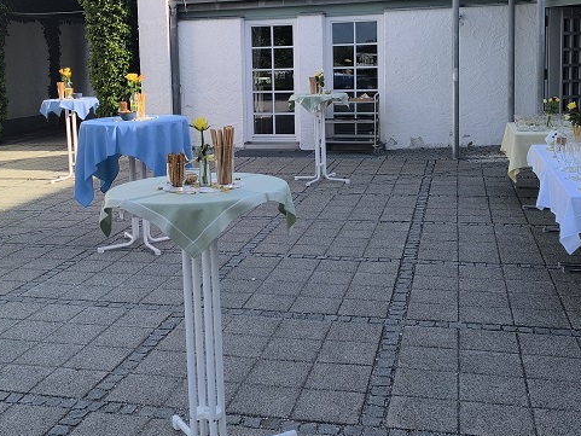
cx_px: 239
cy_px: 125
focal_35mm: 43
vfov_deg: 33.1
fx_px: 722
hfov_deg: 43.7
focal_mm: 6.14
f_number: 1.65
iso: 50
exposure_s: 1/1023
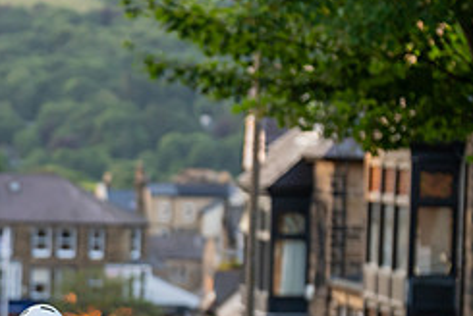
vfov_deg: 6.4
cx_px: -81
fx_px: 2828
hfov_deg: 9.4
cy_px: 313
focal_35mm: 215
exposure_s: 1/1000
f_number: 2.8
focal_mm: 91
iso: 2000
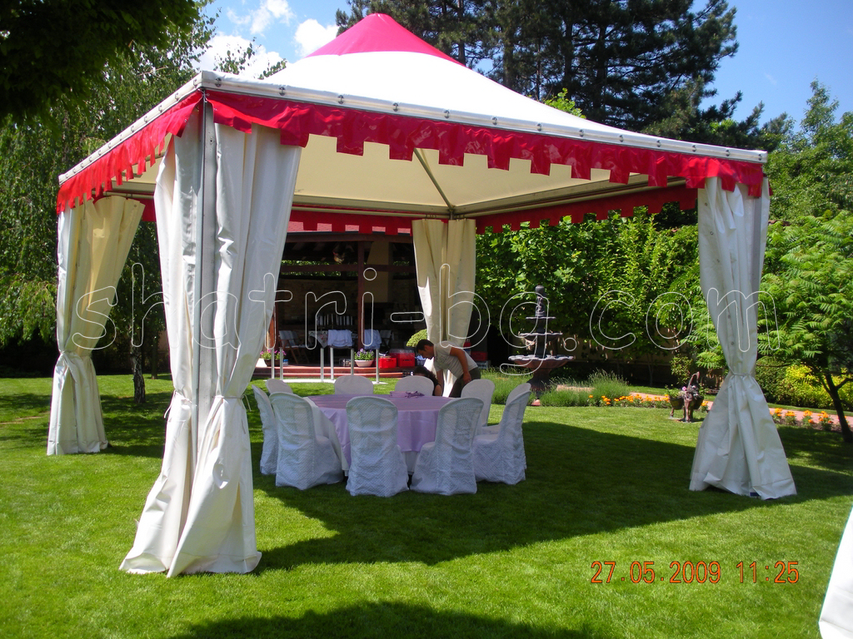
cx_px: 426
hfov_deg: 51.4
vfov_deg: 39.7
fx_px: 887
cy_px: 320
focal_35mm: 36
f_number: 3.5
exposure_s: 1/425
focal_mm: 6.3
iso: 64
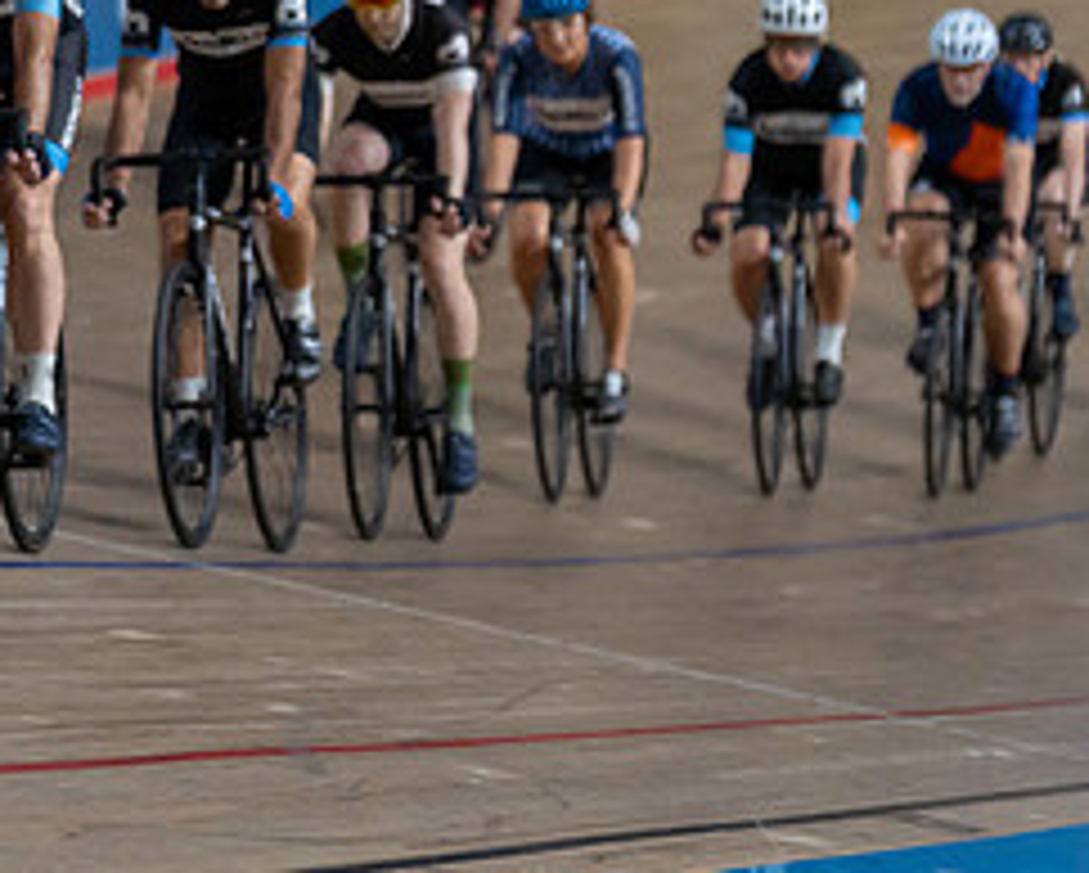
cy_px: -203
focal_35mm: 398
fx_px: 12838
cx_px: -729
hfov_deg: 4.8
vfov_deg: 3.9
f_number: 2.8
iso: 3200
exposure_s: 1/800
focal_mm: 125
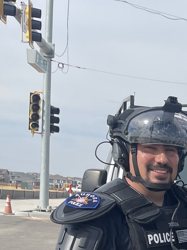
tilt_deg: -6.9
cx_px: 371
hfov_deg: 13.9
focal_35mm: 90
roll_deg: -5.1
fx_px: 648
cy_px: 302
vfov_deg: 20.3
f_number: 1.6
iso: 32
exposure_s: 1/2747
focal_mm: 4.2
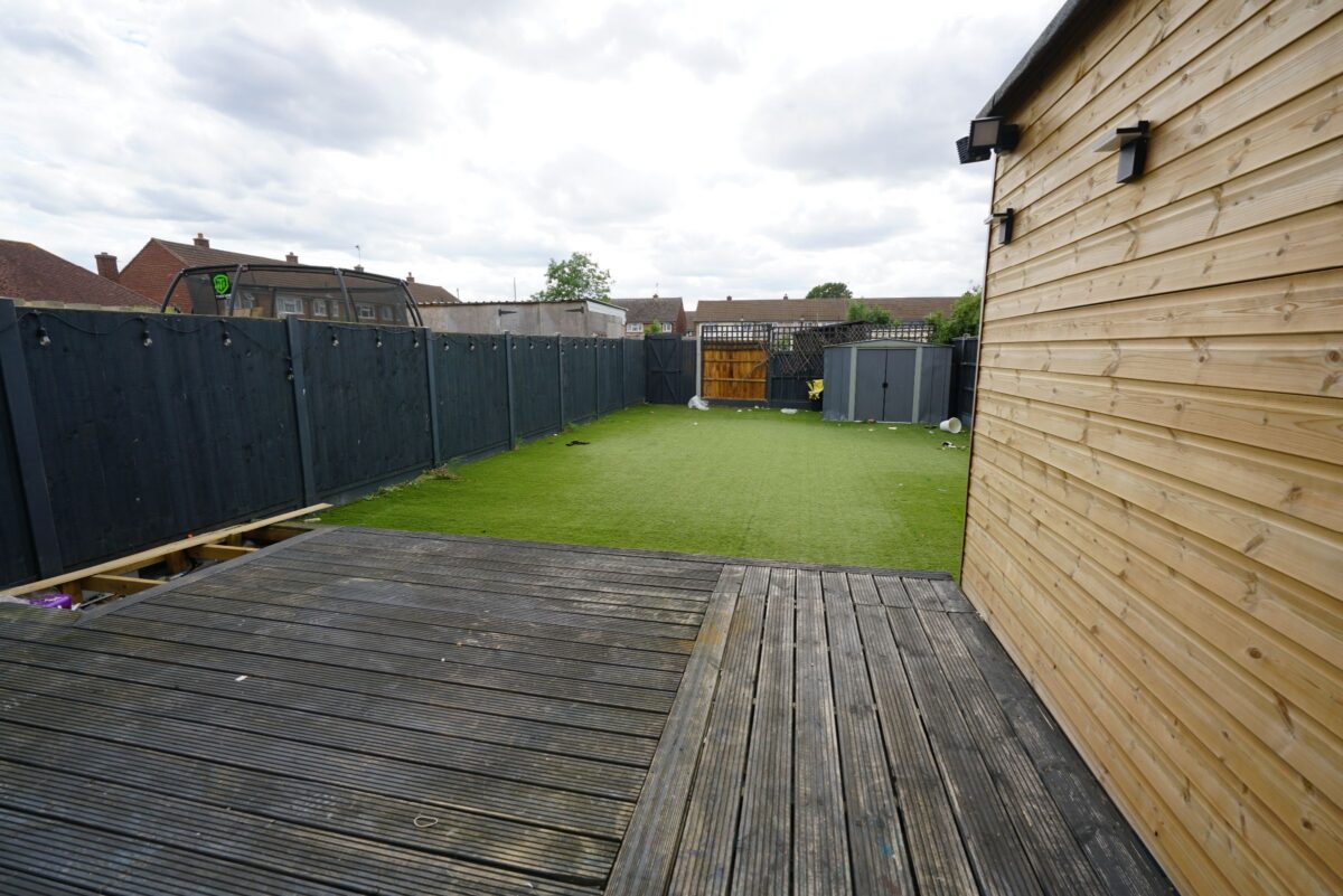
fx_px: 597
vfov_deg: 73.8
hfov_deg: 96.7
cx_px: 672
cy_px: 448
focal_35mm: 16
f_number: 9
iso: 100
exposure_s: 1/80
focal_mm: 16
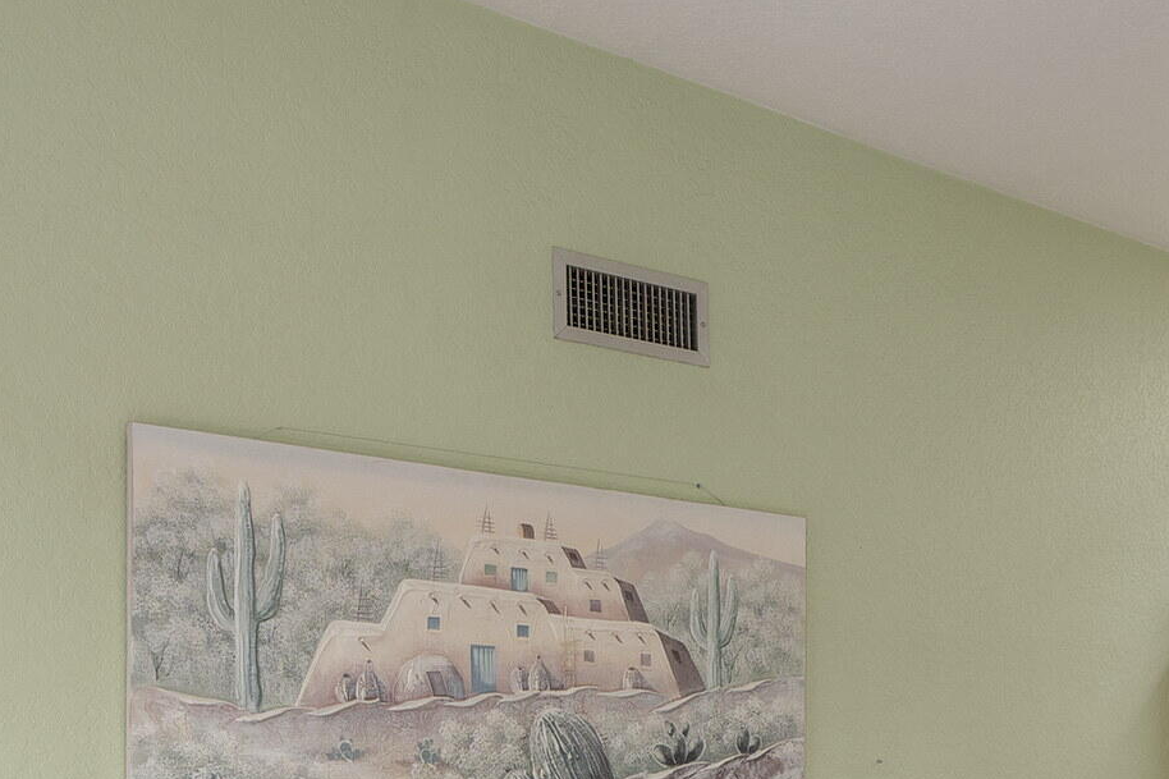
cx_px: 1088
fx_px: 1591
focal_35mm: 49
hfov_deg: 37.3
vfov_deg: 26.1
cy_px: 780
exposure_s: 1/6
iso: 200
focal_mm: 16
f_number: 7.1
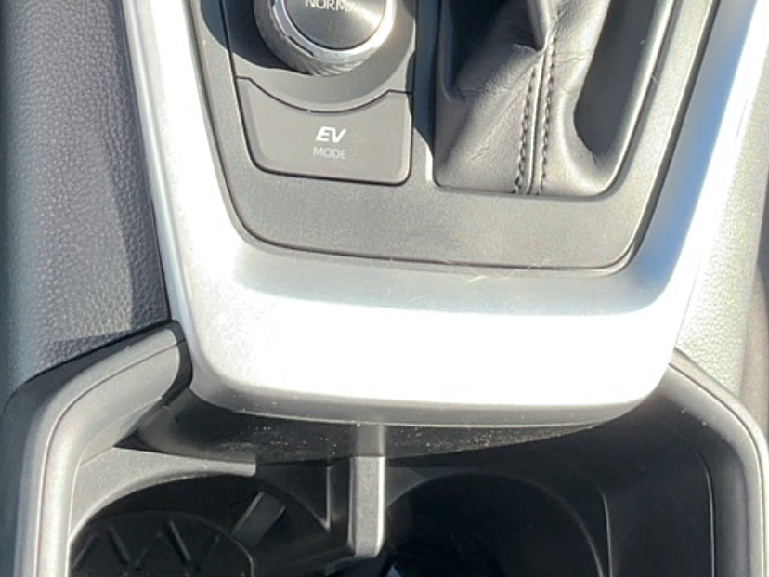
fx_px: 1288
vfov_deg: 24.3
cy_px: 21
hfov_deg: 33.1
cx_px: 478
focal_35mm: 58
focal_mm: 3
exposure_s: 1/166
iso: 20
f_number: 1.8
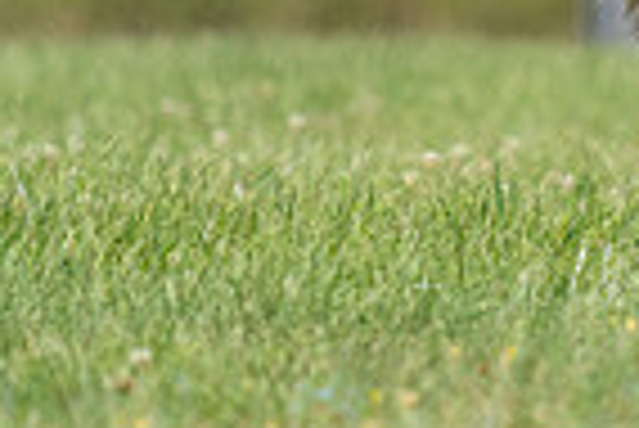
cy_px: -367
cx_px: 819
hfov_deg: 1.2
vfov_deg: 0.8
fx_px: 29530
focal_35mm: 1662
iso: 1000
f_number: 6.3
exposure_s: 1/4000
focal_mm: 407
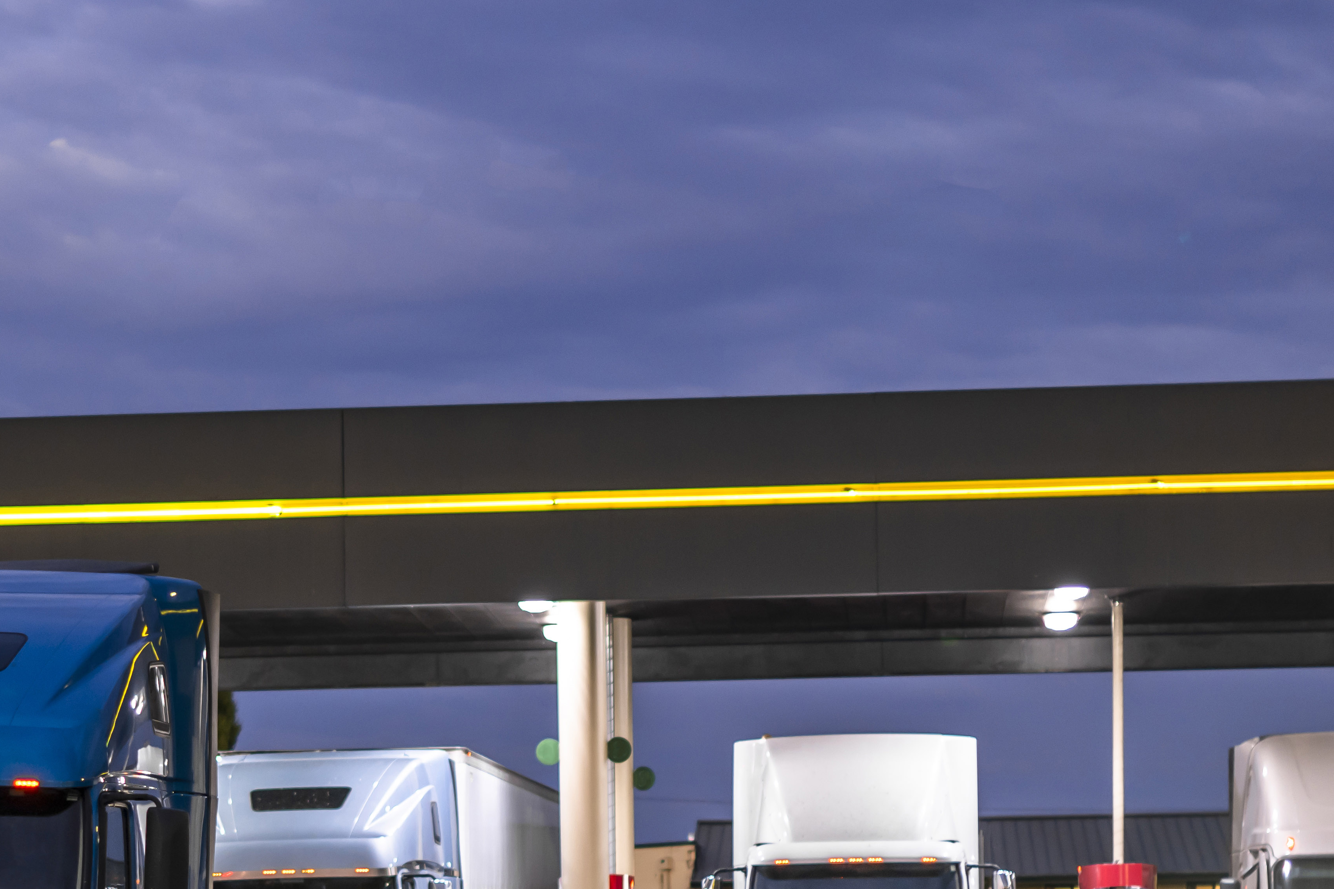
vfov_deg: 11.3
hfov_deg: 16.7
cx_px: 189
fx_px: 4483
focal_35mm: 121
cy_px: 709
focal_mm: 50
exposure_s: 1/50
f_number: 1.8
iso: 250
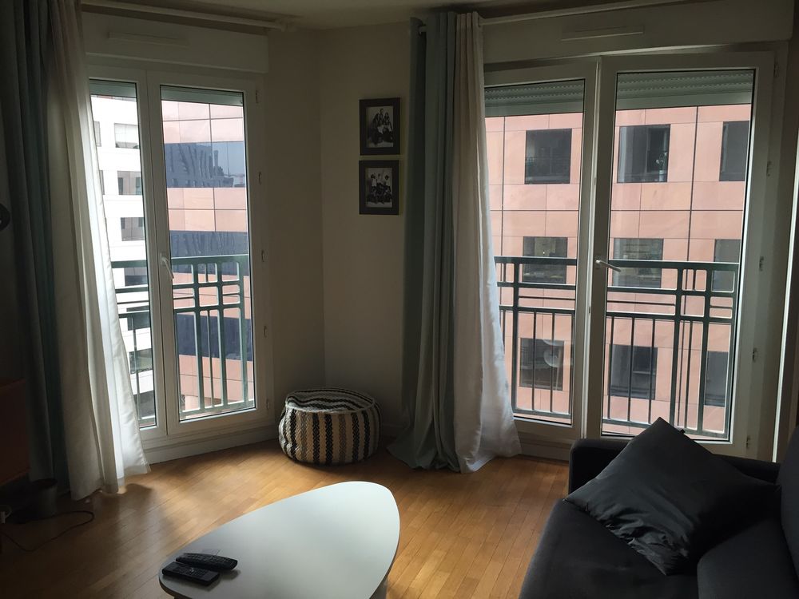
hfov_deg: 61.7
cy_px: 300
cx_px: 400
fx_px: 669
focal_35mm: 29
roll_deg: +0.2
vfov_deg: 48.2
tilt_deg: -9.7
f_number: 2.2
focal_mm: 4.15
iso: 32
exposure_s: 1/33
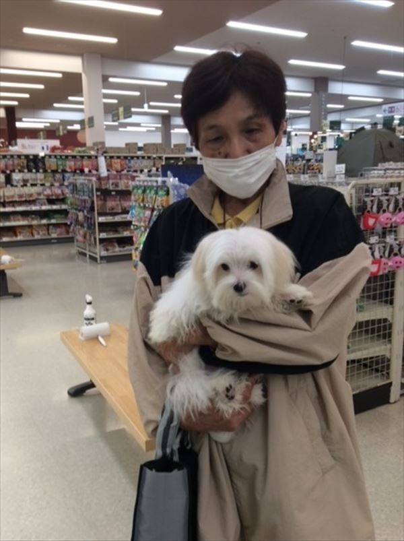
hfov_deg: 44.1
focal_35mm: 32
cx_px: 202
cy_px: 270
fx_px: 499
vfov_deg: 56.9
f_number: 2.4
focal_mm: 3.3
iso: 32
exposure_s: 1/30
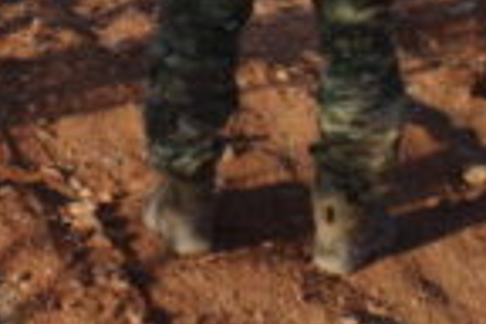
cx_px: -47
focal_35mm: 149
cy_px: -402
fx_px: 2011
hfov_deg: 13.5
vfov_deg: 8.5
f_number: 5
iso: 100
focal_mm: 18.3
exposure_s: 1/400
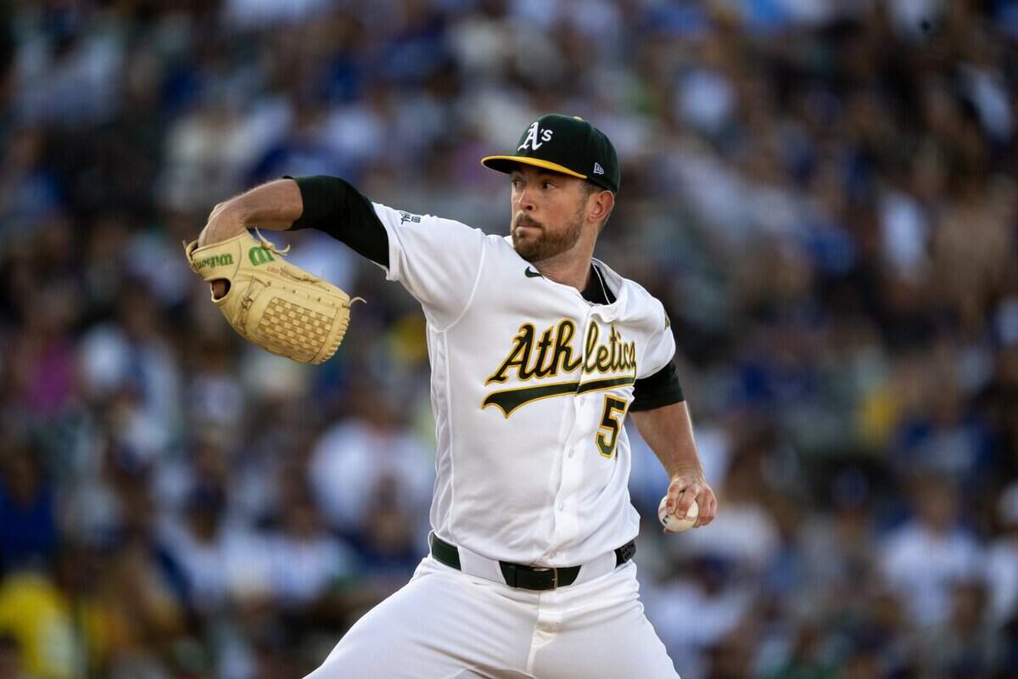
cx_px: 509
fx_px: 15834
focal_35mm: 560
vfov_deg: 2.5
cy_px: 340
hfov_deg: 3.7
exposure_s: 1/2500
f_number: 4
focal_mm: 560
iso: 500
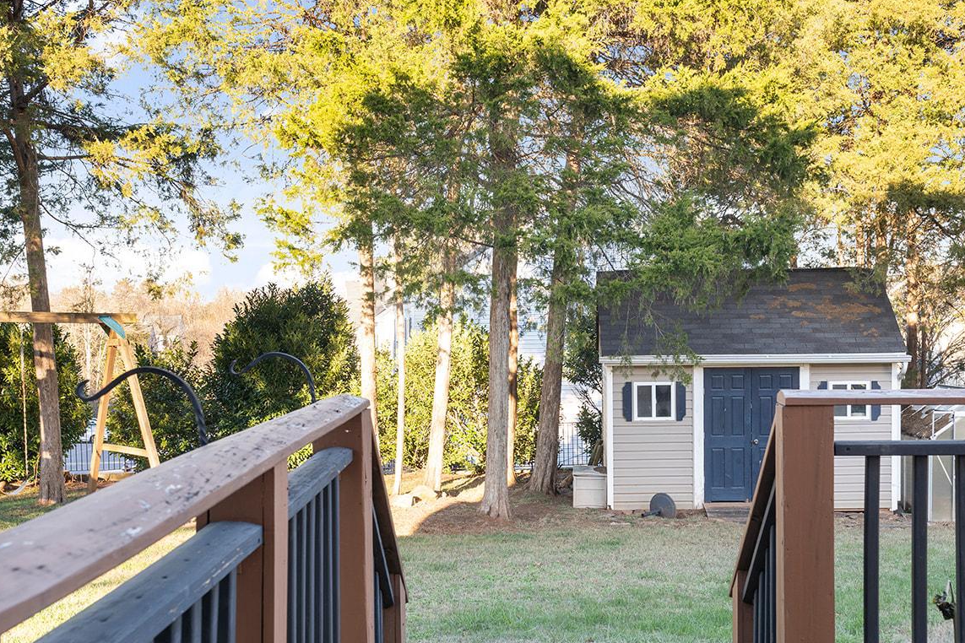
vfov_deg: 27.5
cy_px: 337
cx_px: 557
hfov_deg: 40.2
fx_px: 1313
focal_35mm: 49
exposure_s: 1/30
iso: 160
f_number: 8
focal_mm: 35
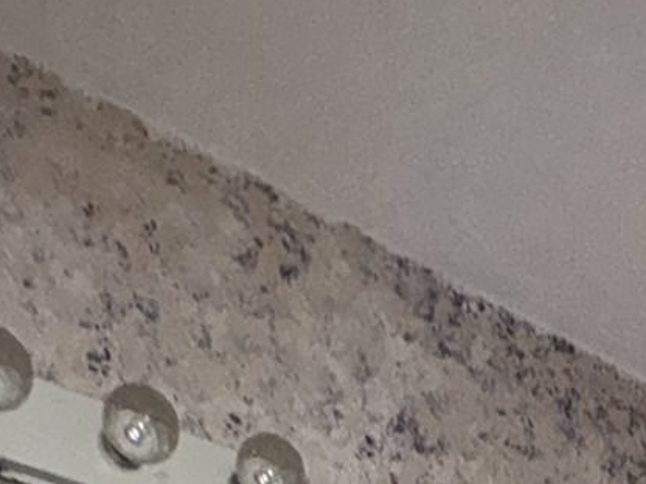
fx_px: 1288
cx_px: 722
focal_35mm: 69
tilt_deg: -2.2
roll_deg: -0.8
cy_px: 1145
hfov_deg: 25.9
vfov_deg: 14.5
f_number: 2.2
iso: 200
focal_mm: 2.22
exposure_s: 1/30
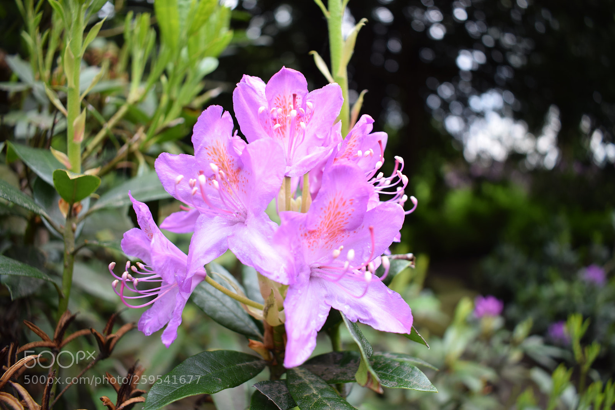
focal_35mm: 27
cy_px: 205
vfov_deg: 47.9
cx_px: 308
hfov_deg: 67.4
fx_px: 461
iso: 200
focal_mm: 18
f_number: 3.5
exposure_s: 1/200
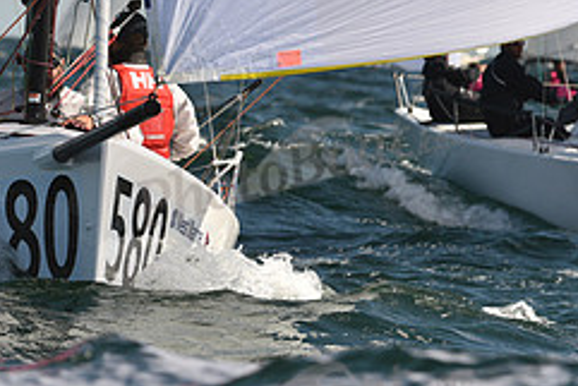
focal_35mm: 651
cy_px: 76
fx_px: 10458
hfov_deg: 3.2
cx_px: 14
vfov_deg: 2.1
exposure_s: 1/1250
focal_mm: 270
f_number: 7.1
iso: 250
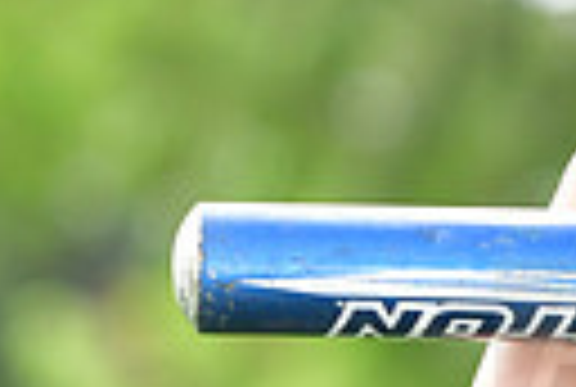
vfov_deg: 1.8
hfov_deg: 2.7
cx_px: 1251
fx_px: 12188
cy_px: 322
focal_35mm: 760
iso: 500
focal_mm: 112
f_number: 4
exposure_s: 1/1250
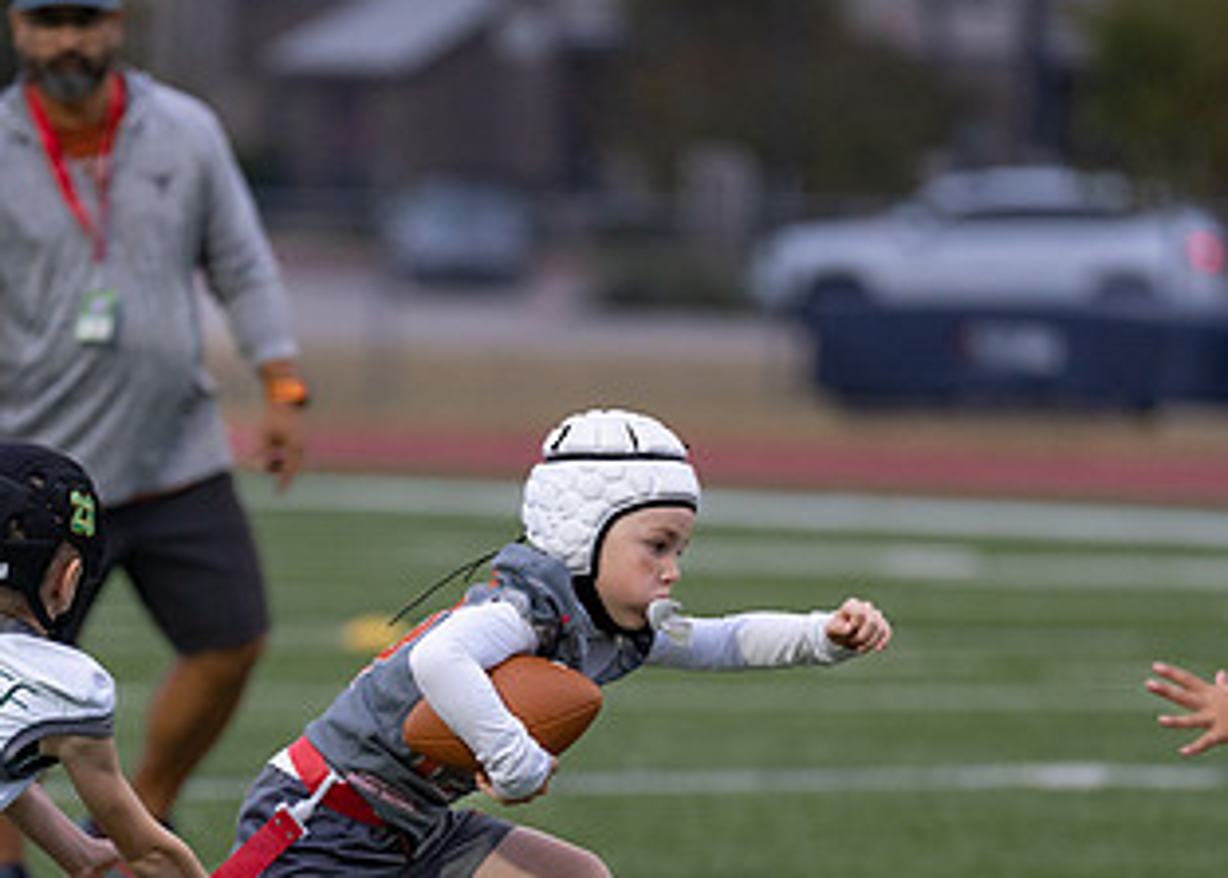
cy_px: 781
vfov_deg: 3.2
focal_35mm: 453
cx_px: 358
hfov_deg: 4.4
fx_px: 15802
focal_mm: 200
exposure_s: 1/1000
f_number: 2.8
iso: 800
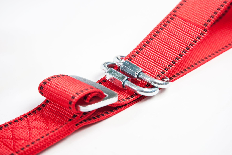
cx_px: 116
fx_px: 709
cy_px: 78
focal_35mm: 110
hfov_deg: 18.6
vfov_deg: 12.5
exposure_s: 1/100
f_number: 8
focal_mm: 110
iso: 200
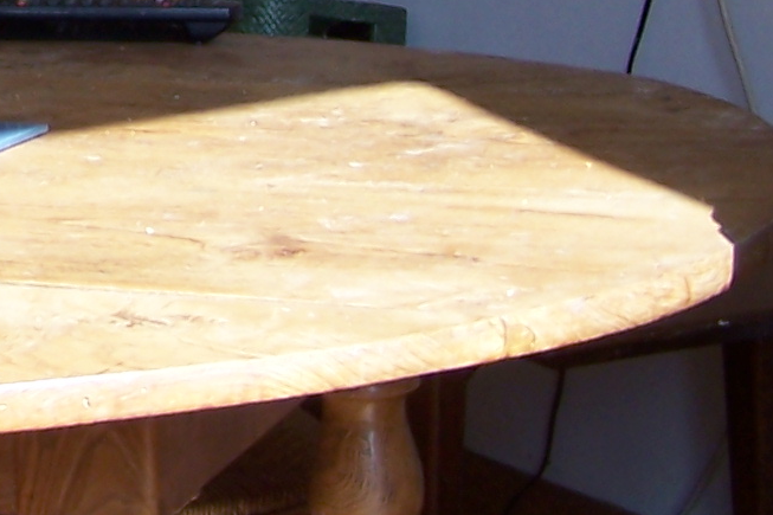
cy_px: -395
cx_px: -328
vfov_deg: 8.5
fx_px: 3349
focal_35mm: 156
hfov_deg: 12.6
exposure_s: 1/200
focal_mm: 6.3
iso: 80
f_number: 2.8
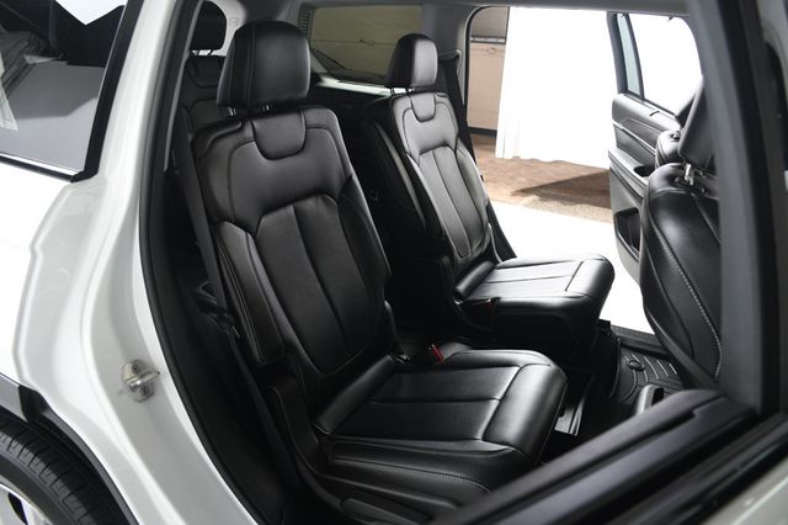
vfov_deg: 47.9
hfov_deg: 67.4
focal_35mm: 27
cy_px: 262
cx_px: 394
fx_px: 591
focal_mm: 18
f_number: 4
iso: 100
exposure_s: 1/160
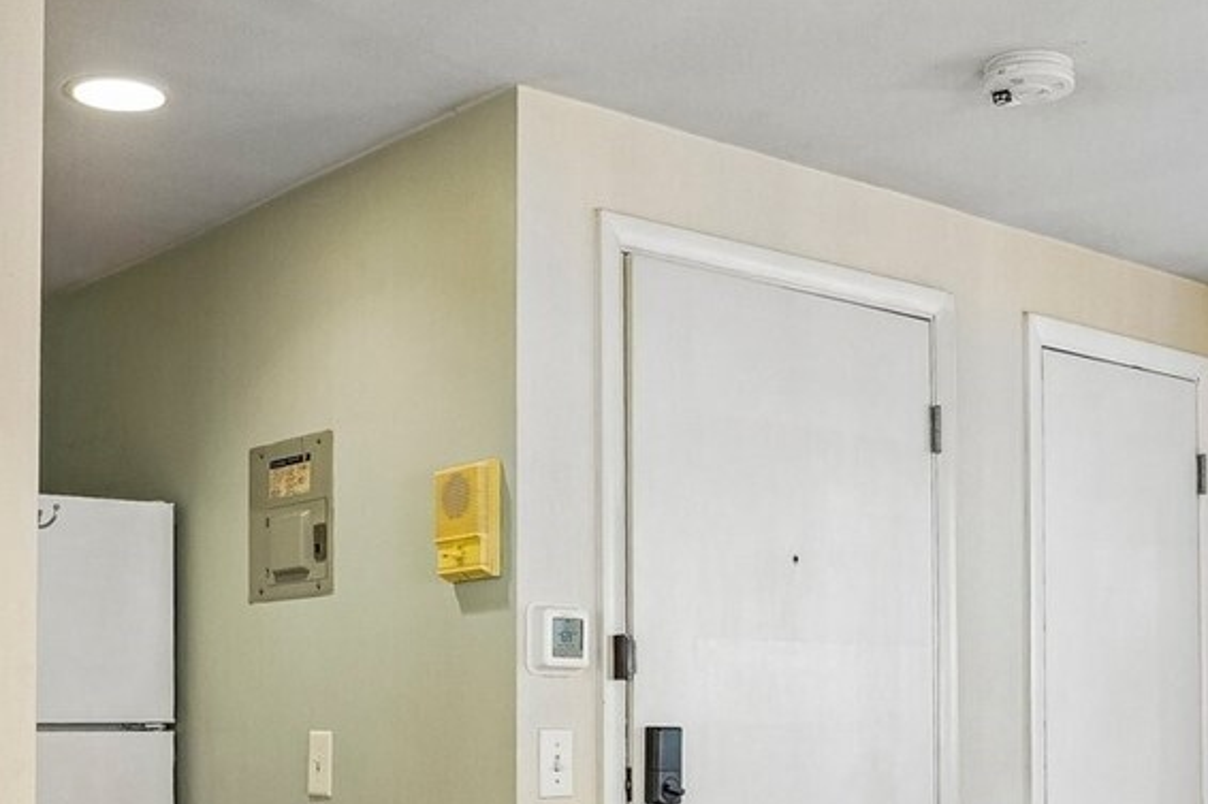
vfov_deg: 25.4
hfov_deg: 38.9
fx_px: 1711
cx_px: 599
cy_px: 767
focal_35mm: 51
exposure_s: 1/6
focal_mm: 17
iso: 400
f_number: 8
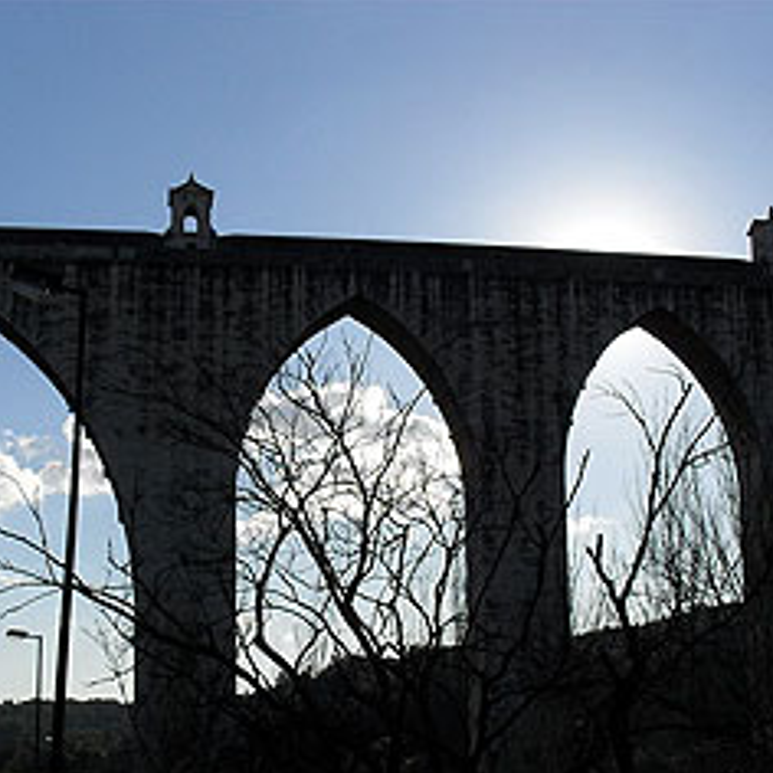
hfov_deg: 29.0
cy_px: 550
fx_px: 1491
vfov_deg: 28.8
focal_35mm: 59
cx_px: 436
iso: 100
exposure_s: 1/500
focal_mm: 6.3
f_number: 8.4
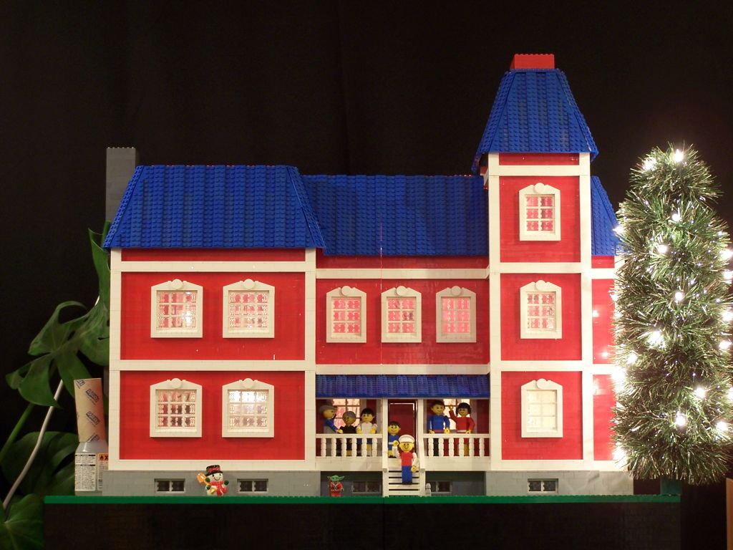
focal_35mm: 94
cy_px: 275
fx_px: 1990
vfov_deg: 15.7
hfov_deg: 20.9
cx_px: 366
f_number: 3.2
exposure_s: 1/2
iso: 80
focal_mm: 15.6
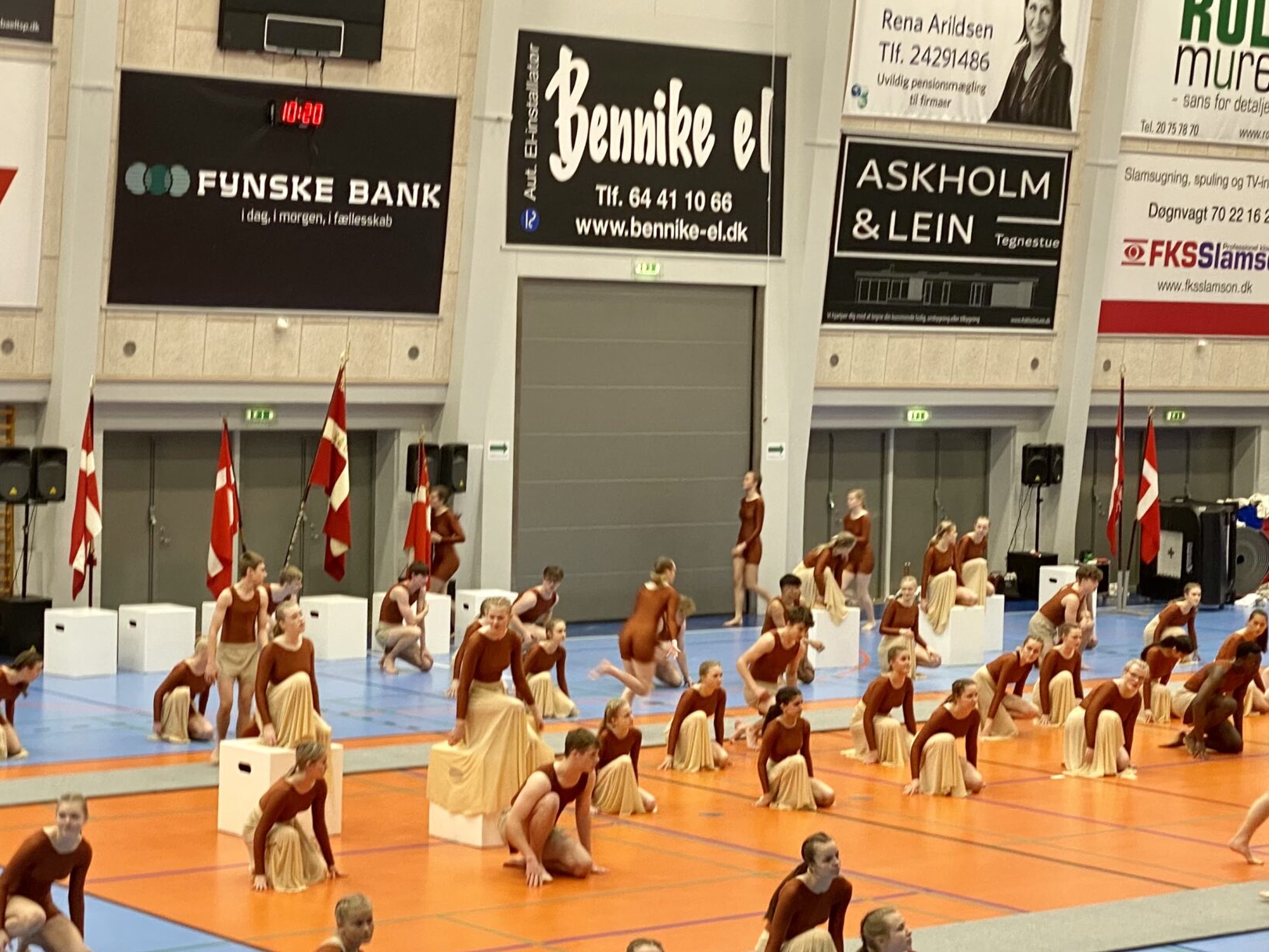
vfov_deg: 18.0
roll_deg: -0.7
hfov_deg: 23.8
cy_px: 521
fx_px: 3007
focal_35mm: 82
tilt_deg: -4.1
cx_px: 561
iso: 80
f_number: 2
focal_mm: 6
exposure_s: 1/100
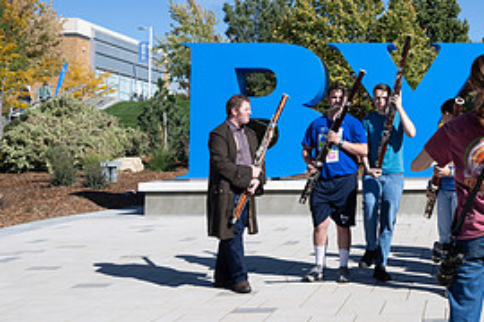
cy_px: 110
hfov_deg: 34.7
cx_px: 482
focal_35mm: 52
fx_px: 699
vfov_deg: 25.9
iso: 100
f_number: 7.1
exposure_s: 1/400
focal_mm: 22.5
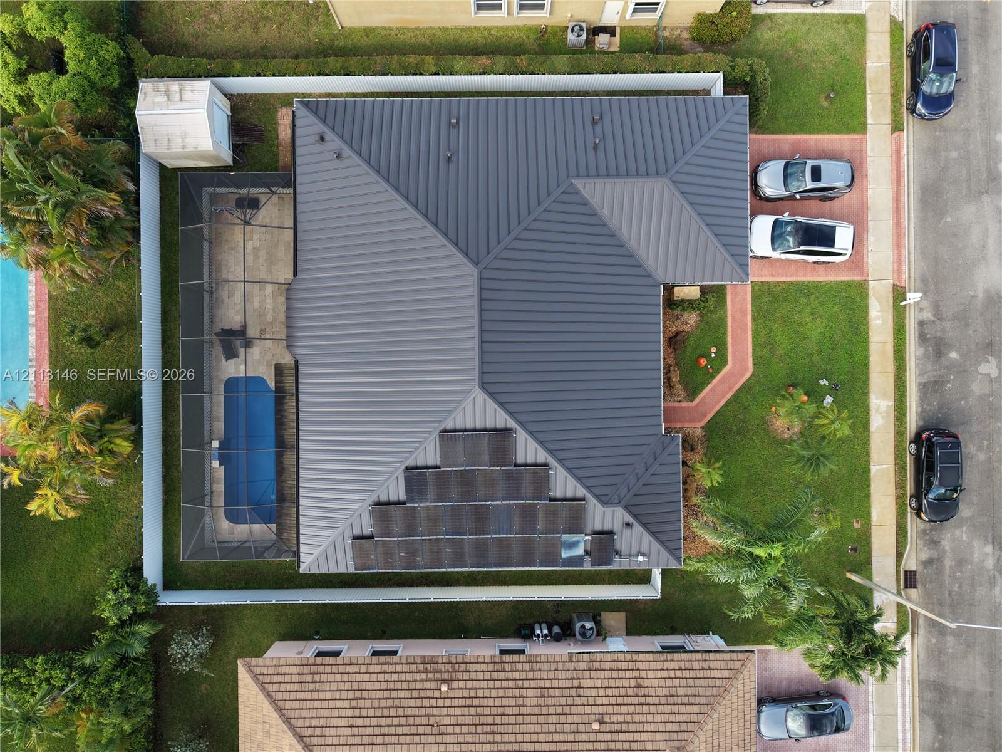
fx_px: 695
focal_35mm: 24
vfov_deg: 56.8
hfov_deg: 71.6
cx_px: 501
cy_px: 376
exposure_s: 1/1000
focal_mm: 8.67
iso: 170
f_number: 1.8
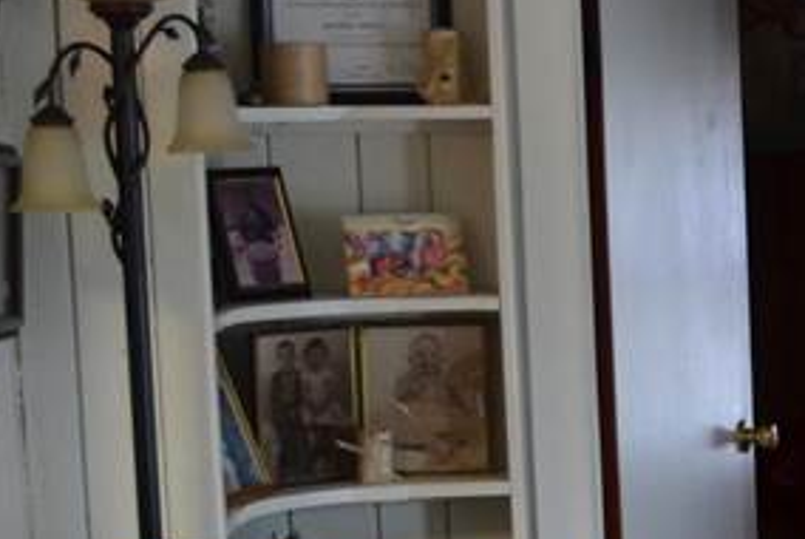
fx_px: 3022
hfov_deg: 12.7
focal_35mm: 135
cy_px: 515
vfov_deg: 10.1
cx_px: 1746
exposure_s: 1/25
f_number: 3.8
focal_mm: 20
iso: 400
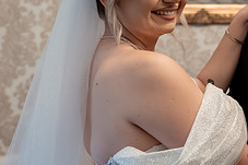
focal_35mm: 87
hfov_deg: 22.8
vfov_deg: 15.7
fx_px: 599
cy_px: 64
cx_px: 226
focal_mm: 34
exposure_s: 1/200
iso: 3200
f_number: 3.2
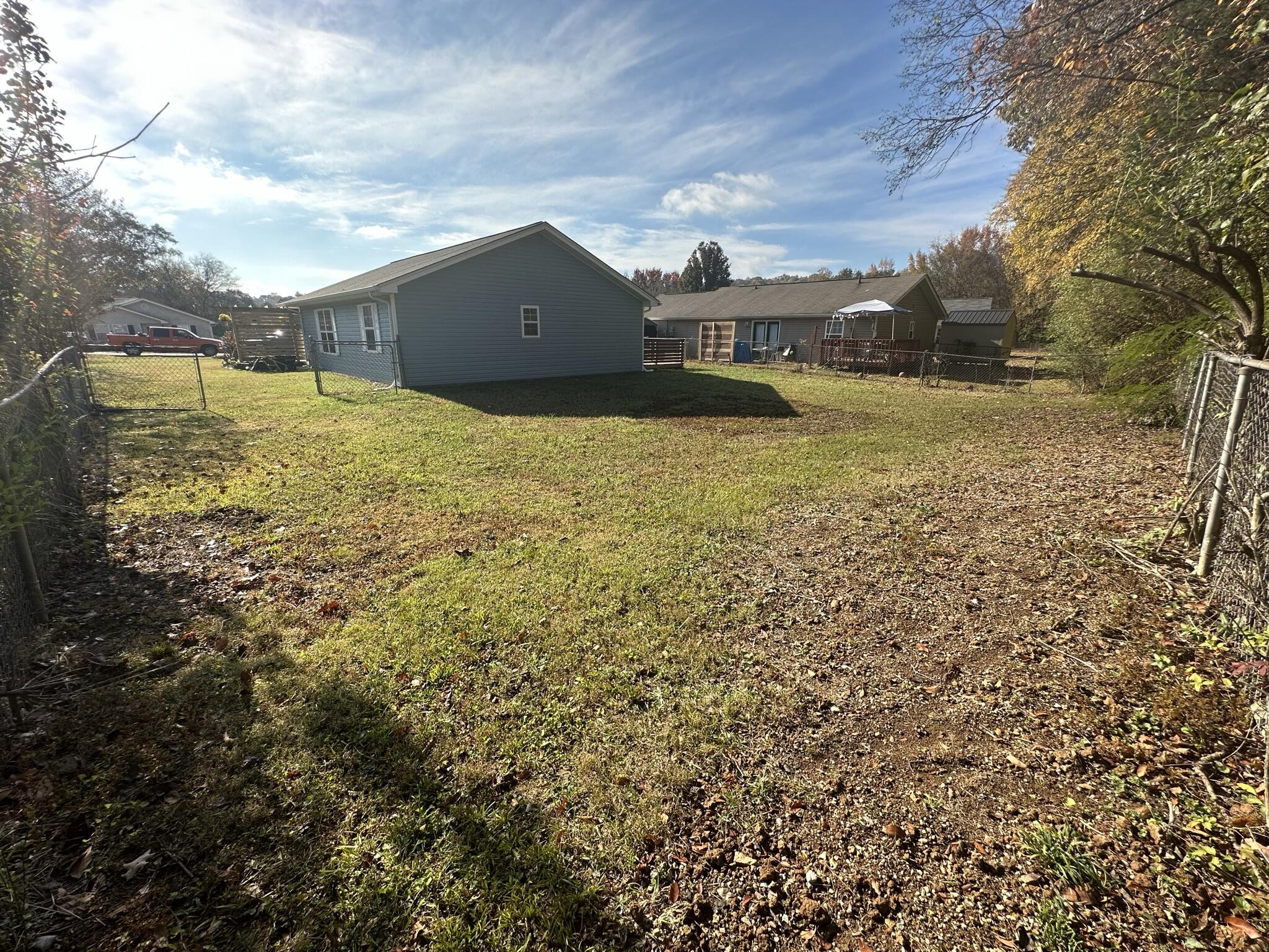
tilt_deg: -17.0
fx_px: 513
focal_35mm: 14
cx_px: 634
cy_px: 476
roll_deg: -0.4
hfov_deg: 102.1
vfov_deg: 85.7
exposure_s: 1/824
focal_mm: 2.22
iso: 40
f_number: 2.2
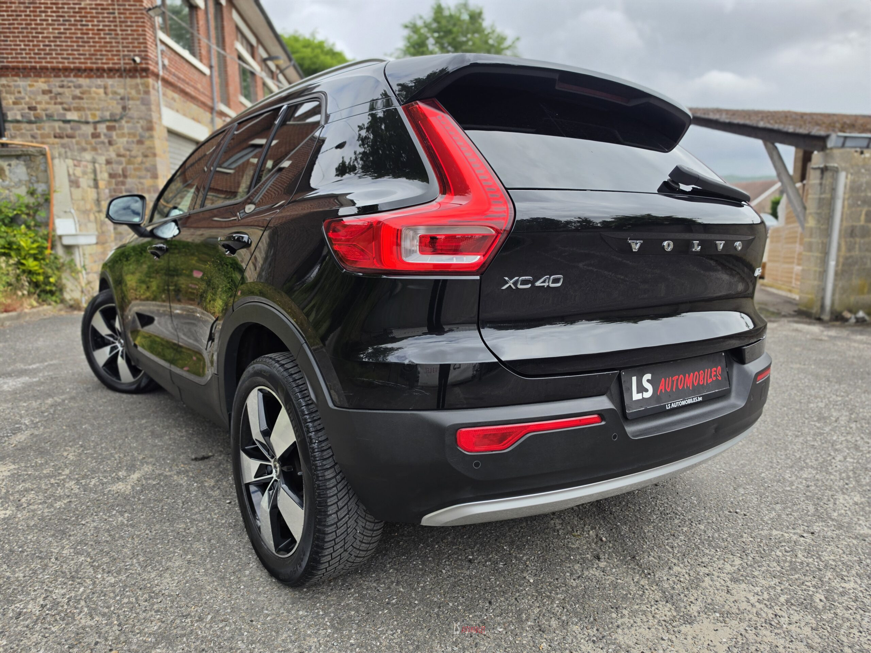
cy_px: 326
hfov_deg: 73.9
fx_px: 579
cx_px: 436
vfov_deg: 58.9
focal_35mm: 23
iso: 64
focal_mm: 6.5
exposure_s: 1/4538
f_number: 1.4
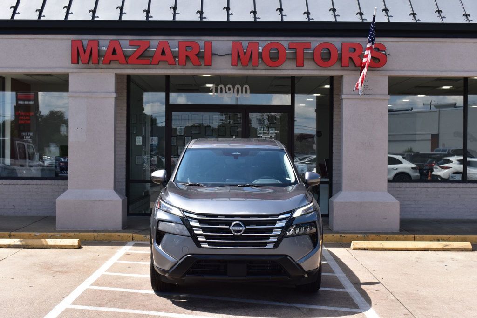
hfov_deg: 37.9
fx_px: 695
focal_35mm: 52
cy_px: 159
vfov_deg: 25.7
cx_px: 238
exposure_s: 1/400
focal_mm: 35
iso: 400
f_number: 11
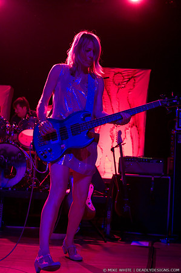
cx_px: 90
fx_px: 340
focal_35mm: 45
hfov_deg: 29.8
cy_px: 136
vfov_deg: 43.6
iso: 1250
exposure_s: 1/125
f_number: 2.5
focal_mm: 30
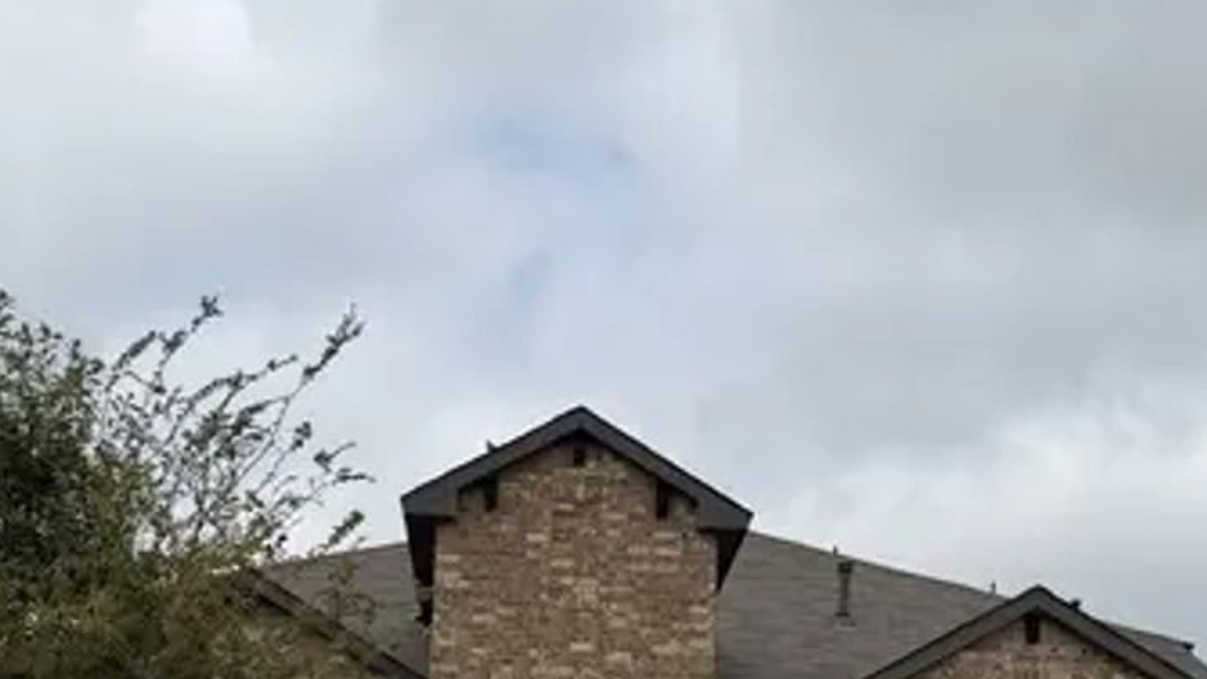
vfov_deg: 22.2
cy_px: 813
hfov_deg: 41.3
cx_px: 631
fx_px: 1601
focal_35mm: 50
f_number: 1.78
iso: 80
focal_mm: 6.76
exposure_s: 1/5319
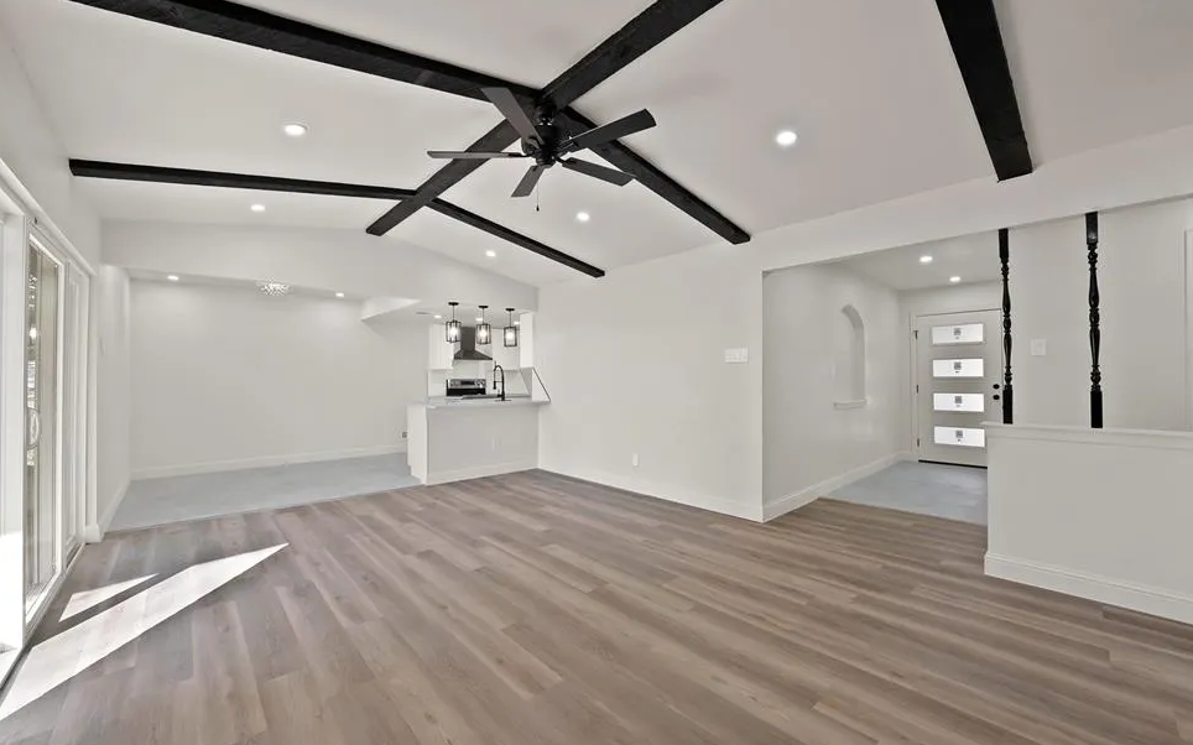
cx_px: 582
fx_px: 423
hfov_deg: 109.3
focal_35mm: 13
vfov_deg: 82.8
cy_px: 372
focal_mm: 12
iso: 640
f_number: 9
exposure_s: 1/8
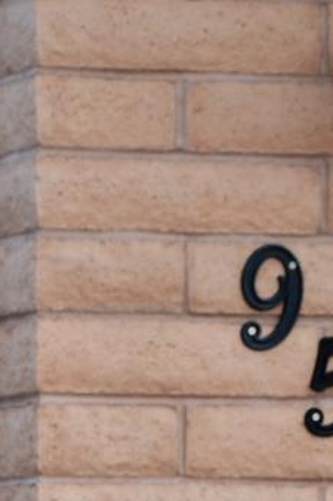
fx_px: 4676
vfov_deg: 6.0
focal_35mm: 336
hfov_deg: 4.1
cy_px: 887
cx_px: -204
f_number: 5.6
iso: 110
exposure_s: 1/125
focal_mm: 38
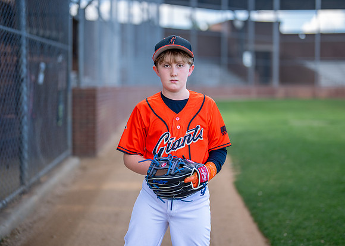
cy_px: 118
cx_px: 178
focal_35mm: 56
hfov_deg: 34.9
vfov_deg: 25.3
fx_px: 550
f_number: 1.2
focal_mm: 50
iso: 125
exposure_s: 1/2000
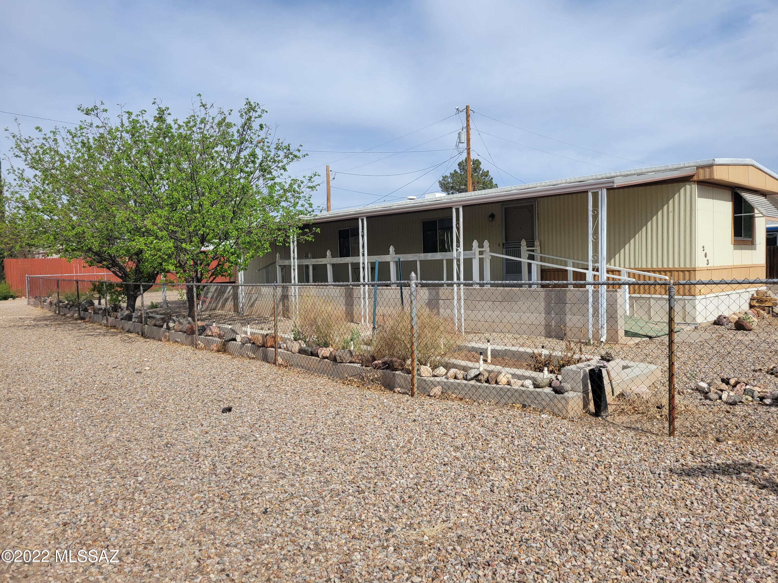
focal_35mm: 26
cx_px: 389
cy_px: 292
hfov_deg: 67.3
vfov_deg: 53.1
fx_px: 584
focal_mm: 5.4
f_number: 1.8
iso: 40
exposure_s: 1/3427
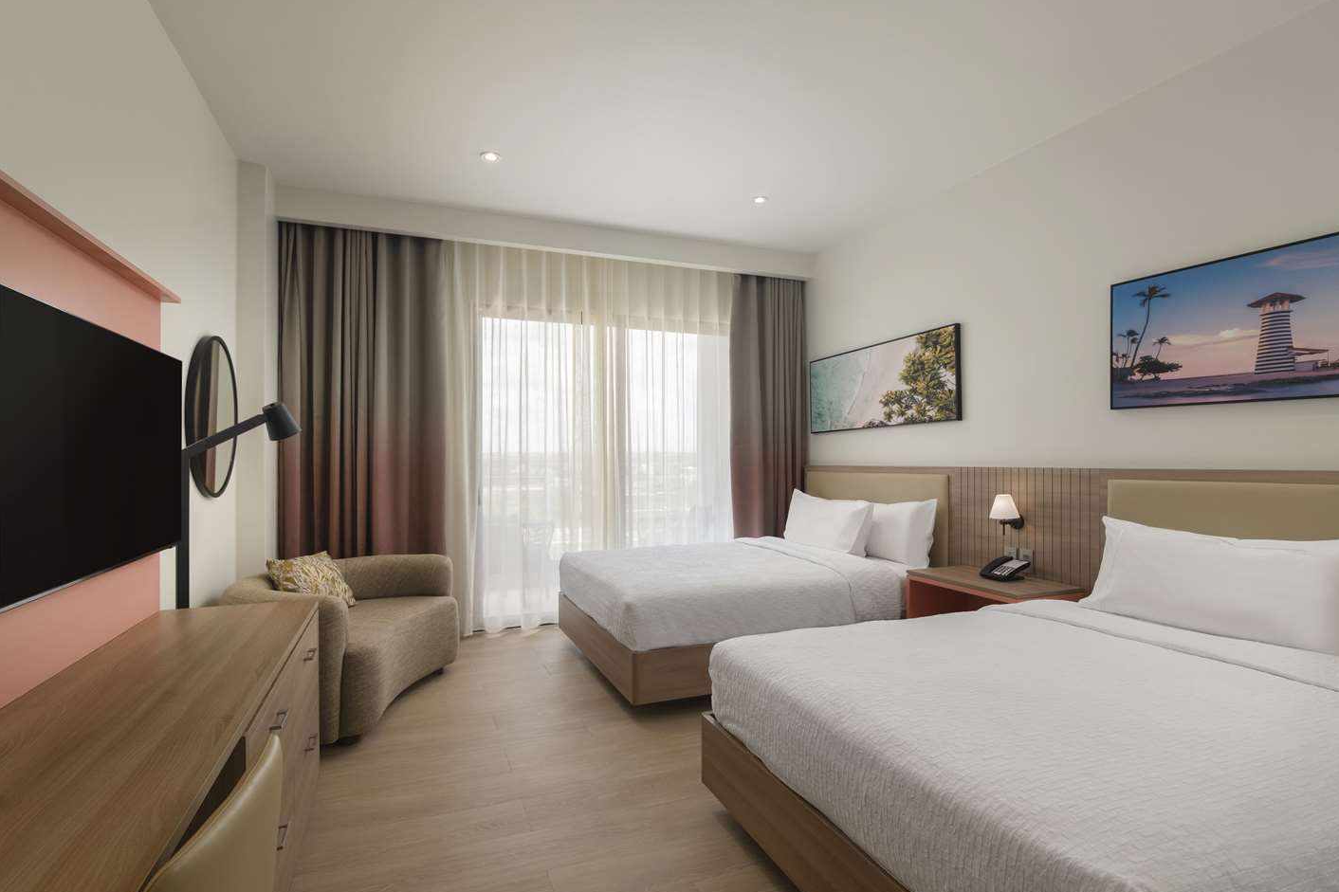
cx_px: 665
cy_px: 455
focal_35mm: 17
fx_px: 632
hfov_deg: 93.3
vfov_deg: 70.4
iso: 320
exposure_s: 1/20
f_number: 8
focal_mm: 16
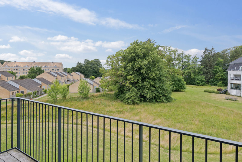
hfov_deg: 81.2
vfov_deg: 59.5
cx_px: 121
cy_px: 81
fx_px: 141
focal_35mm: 21
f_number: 8
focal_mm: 14
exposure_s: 1/160
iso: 320
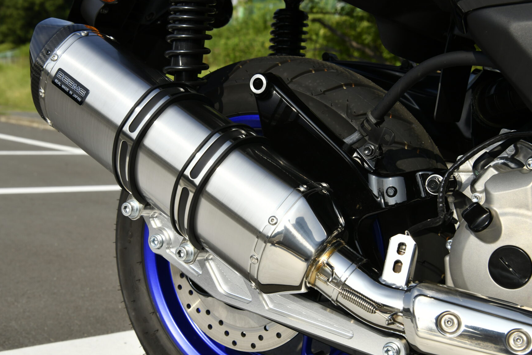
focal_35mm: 51
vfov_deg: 26.5
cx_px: 291
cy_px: 194
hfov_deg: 38.8
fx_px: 754
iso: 320
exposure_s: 1/800
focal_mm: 44
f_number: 10
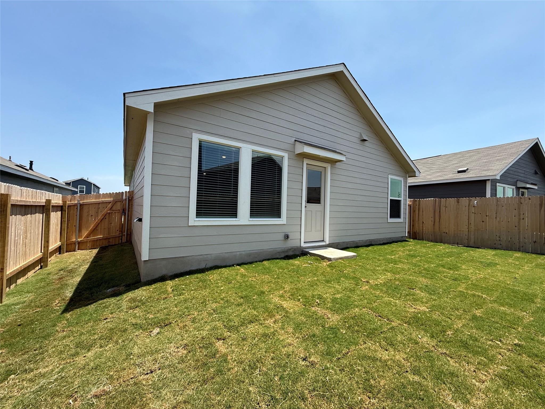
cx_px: 272
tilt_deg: +1.2
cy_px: 204
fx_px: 220
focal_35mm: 14
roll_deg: -1.7
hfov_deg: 102.1
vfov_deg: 85.7
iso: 50
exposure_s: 1/1087
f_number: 2.2
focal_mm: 2.22
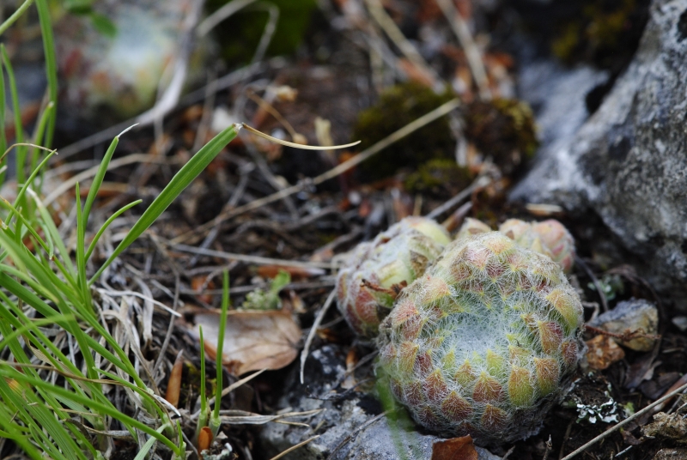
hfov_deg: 16.0
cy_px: 230
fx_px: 2437
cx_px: 344
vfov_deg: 10.8
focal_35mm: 128
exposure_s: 1/125
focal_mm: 85
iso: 400
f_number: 7.1
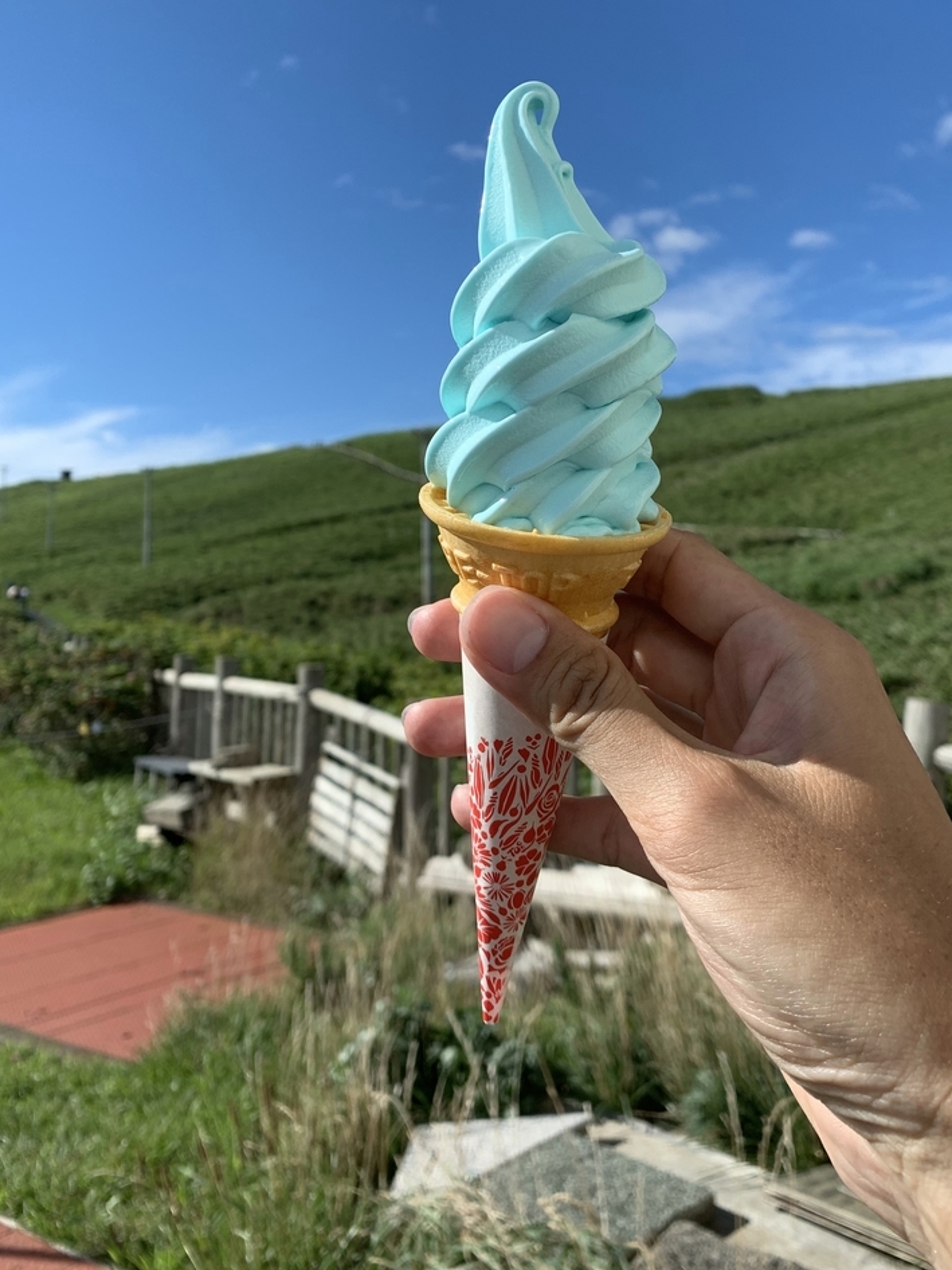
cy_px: 472
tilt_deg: +5.9
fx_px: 1210
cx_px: 551
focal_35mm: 33
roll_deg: +0.1
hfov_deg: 42.8
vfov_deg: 54.7
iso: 25
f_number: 1.8
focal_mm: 4.25
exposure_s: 1/2681
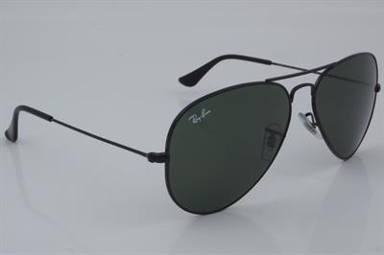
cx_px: 192
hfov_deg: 27.0
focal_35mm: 75
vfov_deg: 18.2
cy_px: 128
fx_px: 799
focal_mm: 50
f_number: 32
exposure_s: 1/4
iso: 100
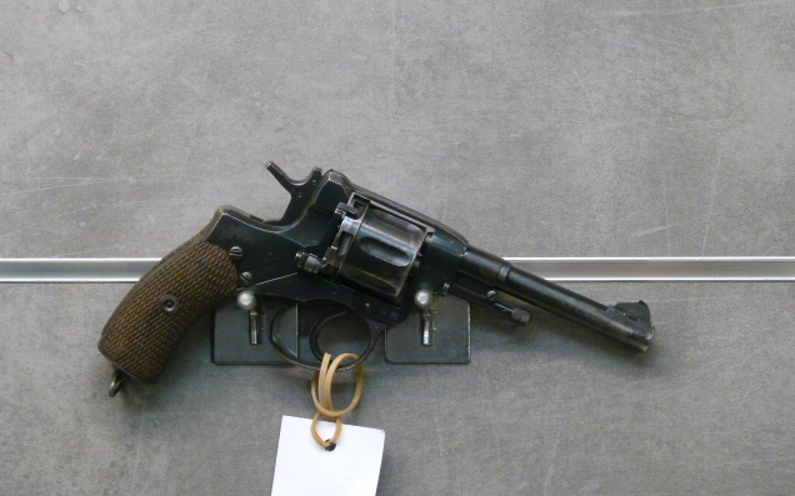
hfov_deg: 18.6
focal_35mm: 112
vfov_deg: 11.7
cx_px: 398
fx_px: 2426
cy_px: 244
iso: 320
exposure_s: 1/60
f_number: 3.5
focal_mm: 18.9
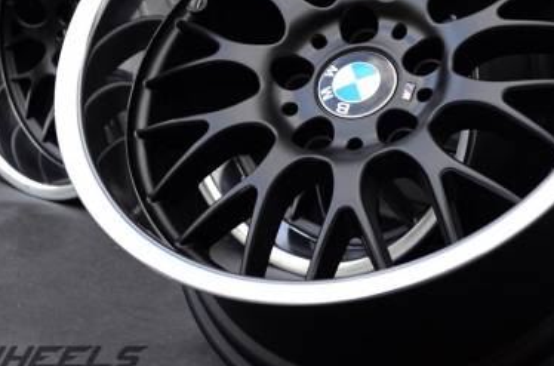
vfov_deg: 19.3
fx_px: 1071
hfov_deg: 29.0
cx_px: 273
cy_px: 91
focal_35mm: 70
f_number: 6.3
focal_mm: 29
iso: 640
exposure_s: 1/160
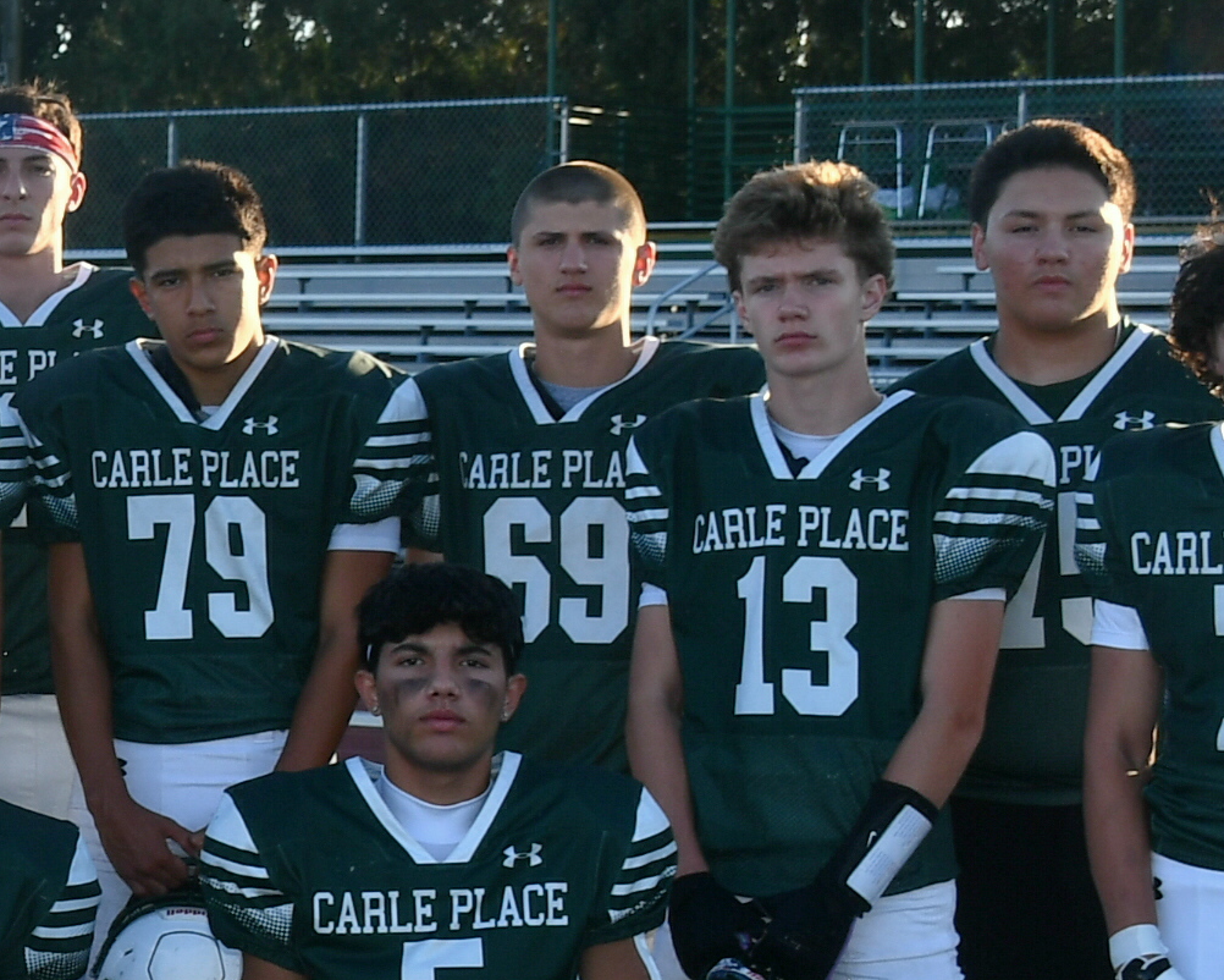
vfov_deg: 11.6
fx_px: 4819
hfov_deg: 13.4
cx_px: -773
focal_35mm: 133
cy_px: 447
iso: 100
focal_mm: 23
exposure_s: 1/250
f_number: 6.3
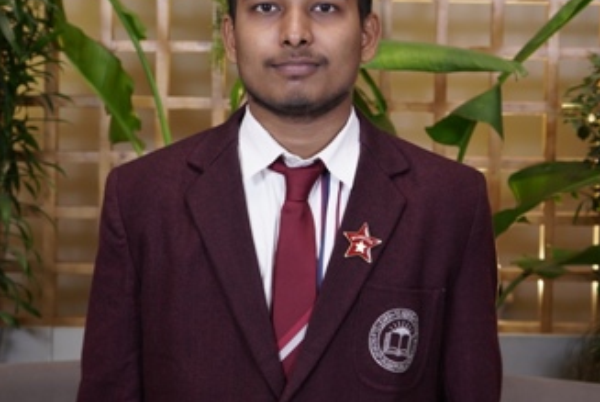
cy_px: 133
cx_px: 338
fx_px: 1302
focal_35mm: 78
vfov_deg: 17.5
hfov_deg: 25.9
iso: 320
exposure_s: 1/80
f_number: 4.5
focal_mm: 38
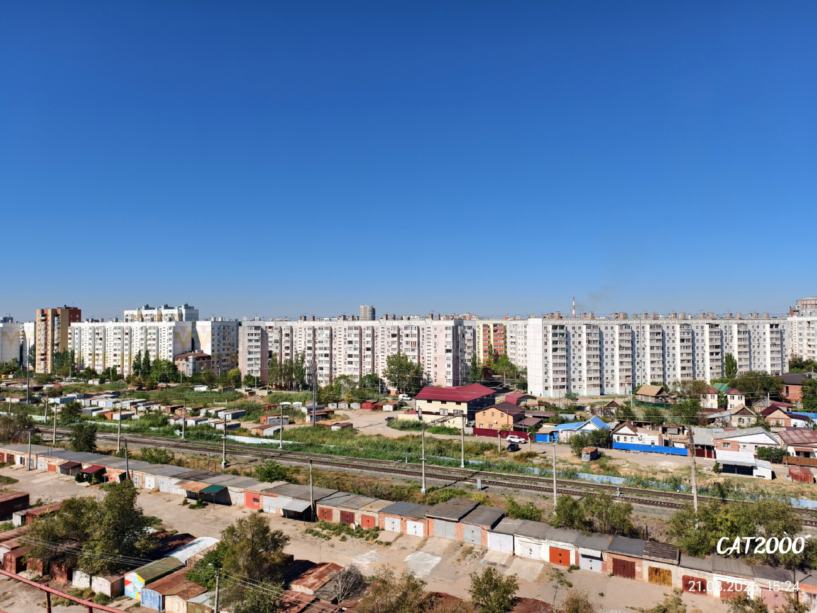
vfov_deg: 58.9
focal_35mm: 23
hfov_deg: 73.9
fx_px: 543
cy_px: 306
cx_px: 408
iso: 72
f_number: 1.57
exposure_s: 1/3534
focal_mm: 6.54
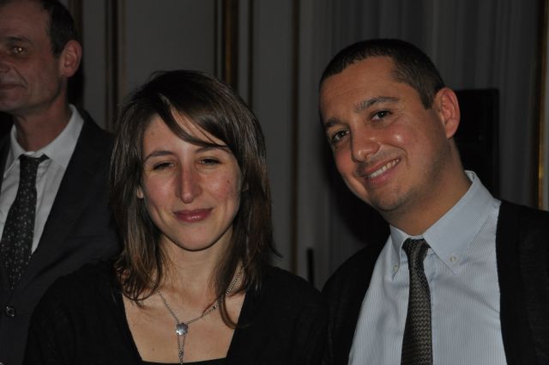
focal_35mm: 90
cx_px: 274
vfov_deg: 15.1
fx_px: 1371
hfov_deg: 22.6
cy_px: 182
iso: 800
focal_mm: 60
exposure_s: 1/60
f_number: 5
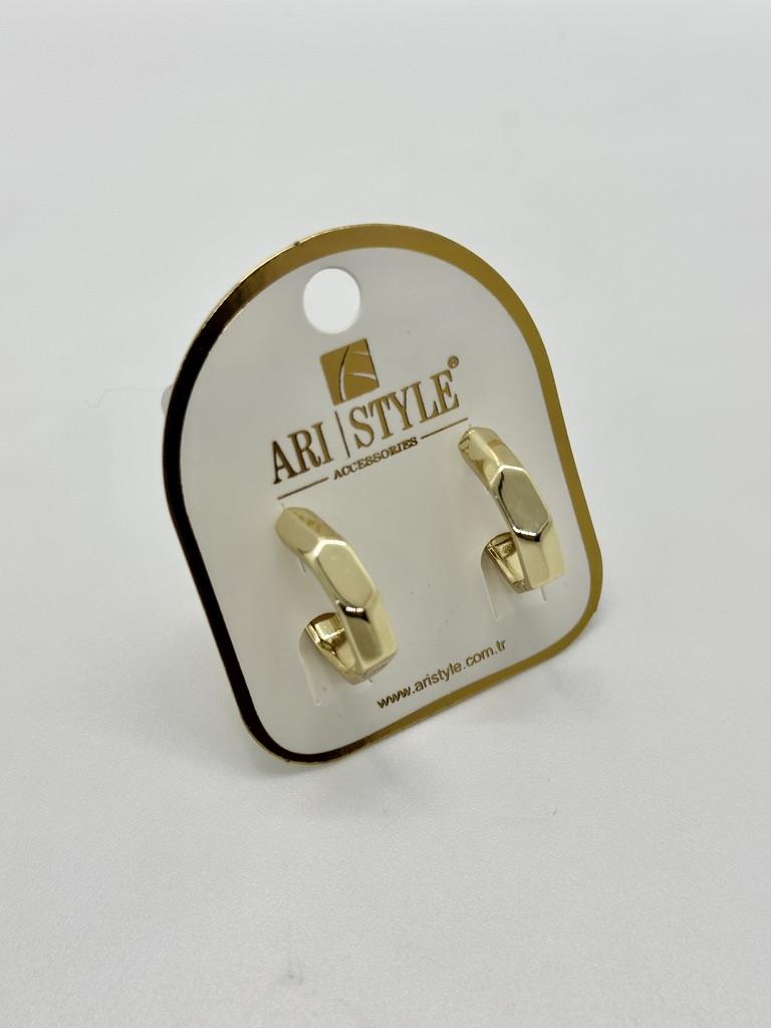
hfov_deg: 30.3
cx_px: 386
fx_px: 1425
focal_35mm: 48
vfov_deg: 39.7
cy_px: 514
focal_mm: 6.86
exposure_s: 1/235
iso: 50
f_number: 1.78
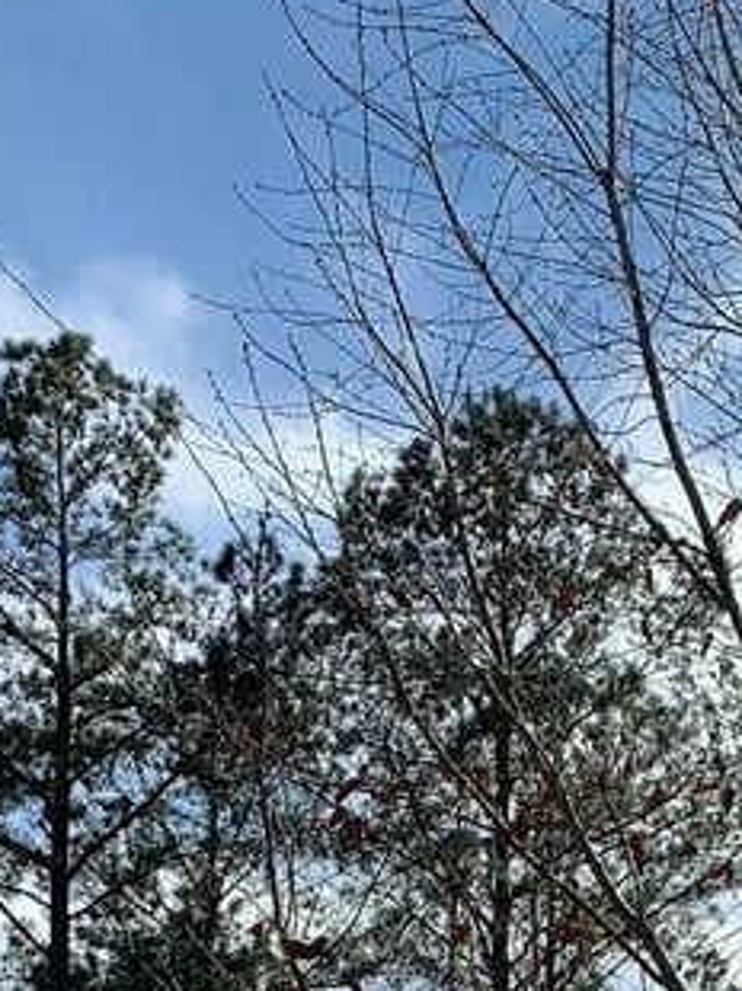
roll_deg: -0.9
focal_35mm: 86
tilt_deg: +2.1
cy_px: 1339
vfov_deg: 20.5
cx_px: 694
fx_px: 2461
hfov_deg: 16.9
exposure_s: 1/1560
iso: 25
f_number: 1.8
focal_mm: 4.25
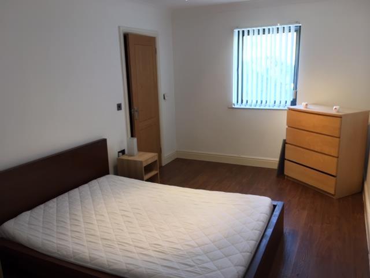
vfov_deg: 48.2
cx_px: 185
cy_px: 139
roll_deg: +1.7
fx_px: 310
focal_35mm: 29
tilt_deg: -13.9
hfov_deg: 61.7
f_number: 2.2
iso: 80
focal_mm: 4.15
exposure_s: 1/33
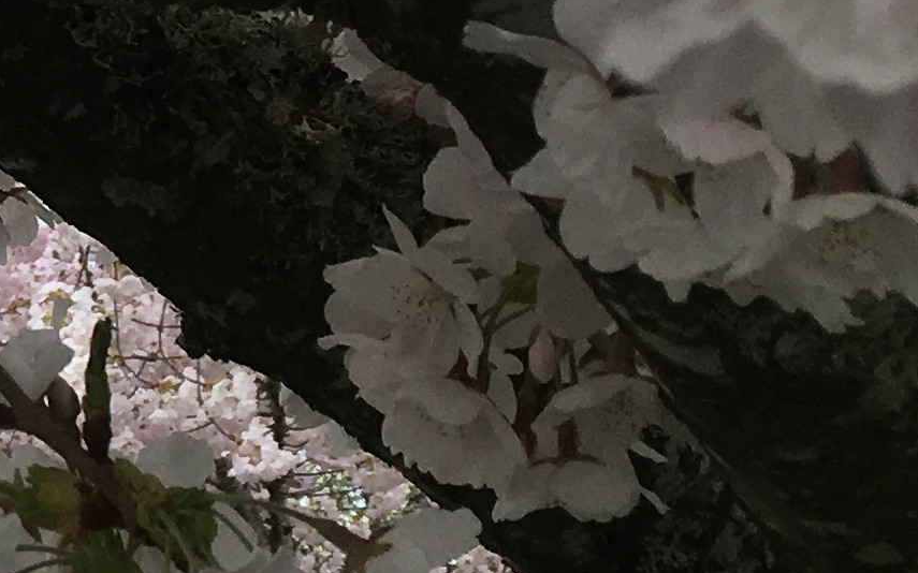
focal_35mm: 145
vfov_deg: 8.8
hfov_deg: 12.6
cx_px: -930
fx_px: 3627
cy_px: -323
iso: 25
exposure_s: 1/1115
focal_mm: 4.15
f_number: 2.2
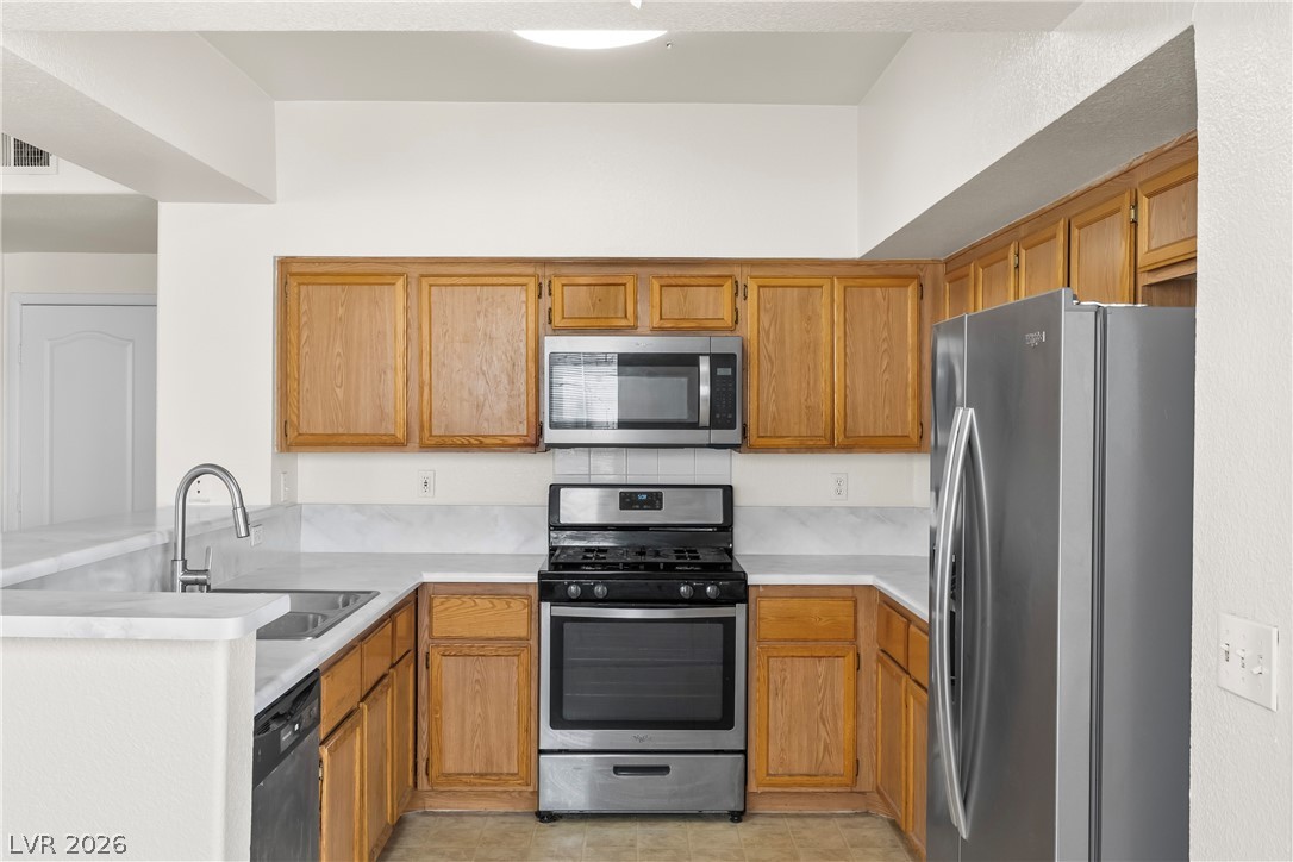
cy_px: 431
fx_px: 1185
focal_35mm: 33
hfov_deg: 57.2
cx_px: 646
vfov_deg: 40.0
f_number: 8
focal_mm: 22
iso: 400
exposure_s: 1/15
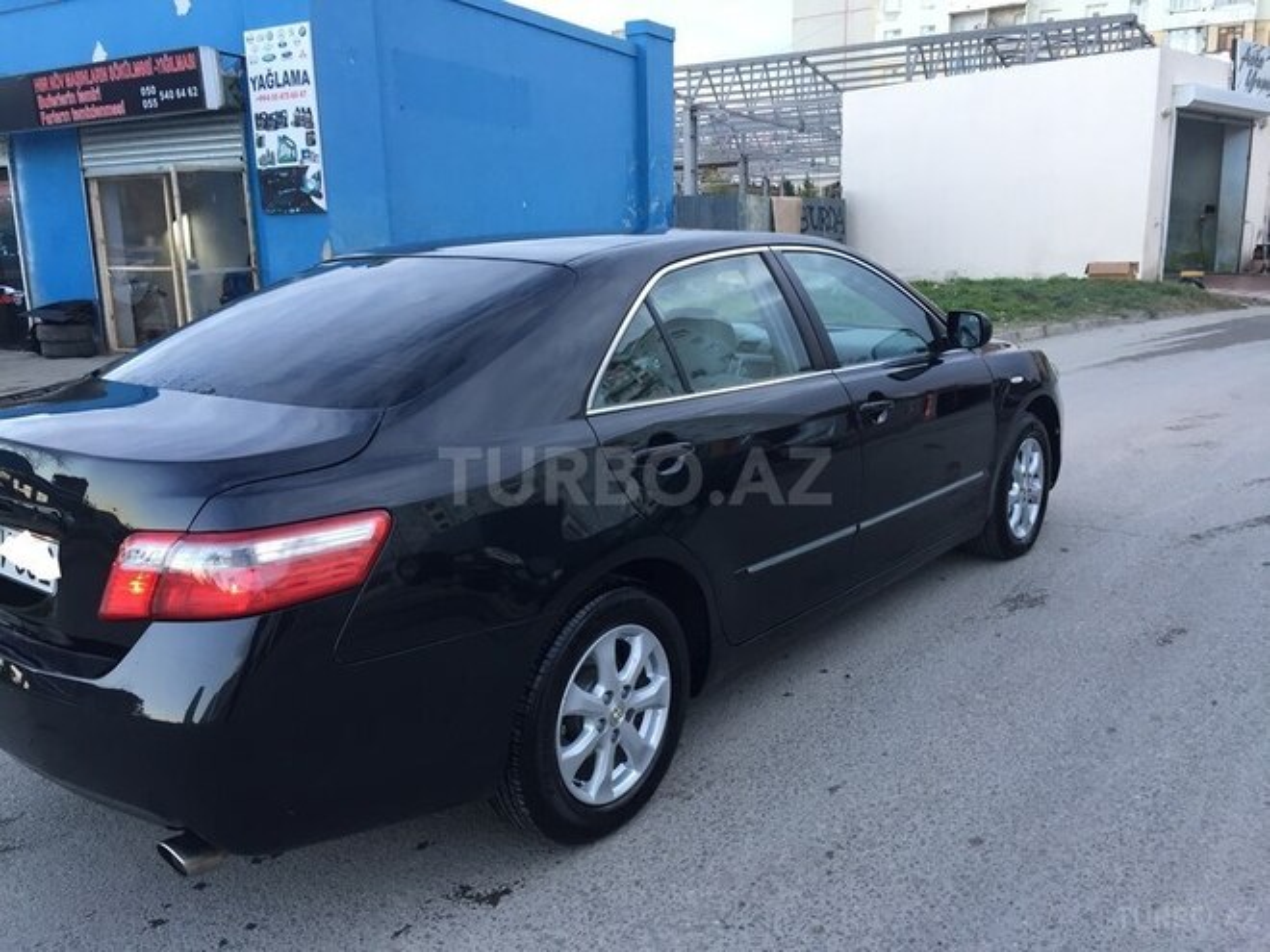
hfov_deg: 61.7
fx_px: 1064
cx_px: 635
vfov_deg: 48.2
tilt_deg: -13.9
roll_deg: +2.5
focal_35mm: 29
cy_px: 476
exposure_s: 1/33
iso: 32
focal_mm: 4.15
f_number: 2.2
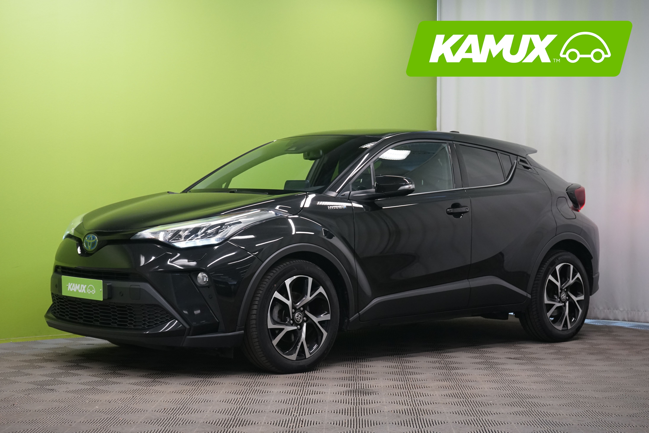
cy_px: 216
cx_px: 324
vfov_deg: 20.9
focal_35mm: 65
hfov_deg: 31.0
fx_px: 1172
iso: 1600
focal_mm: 65
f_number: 7.1
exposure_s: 1/25
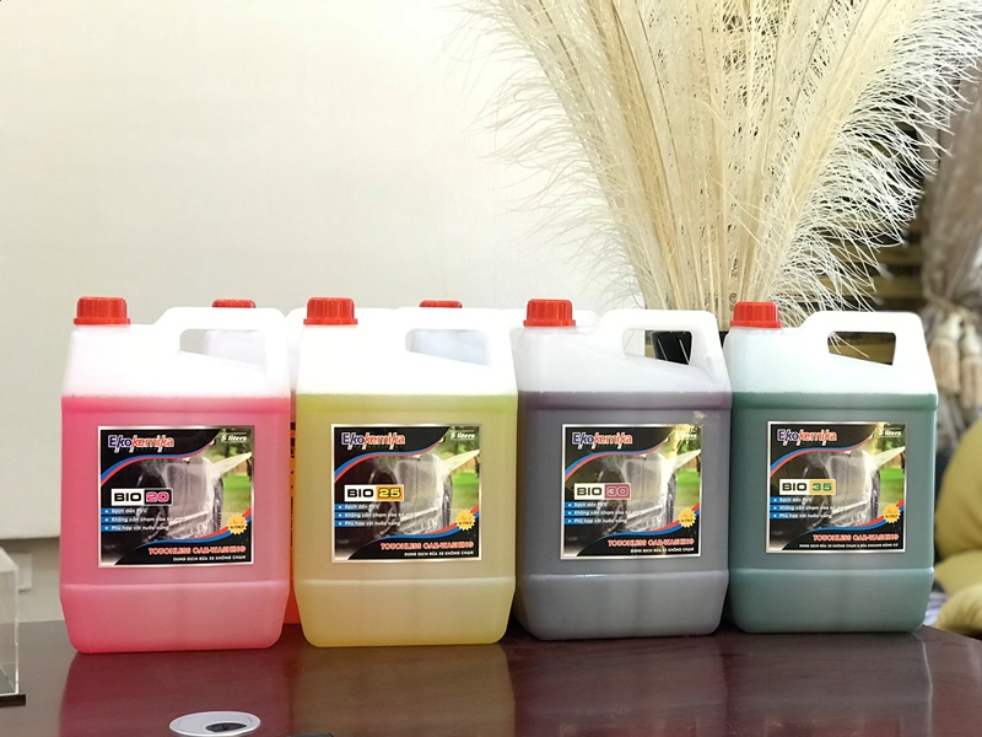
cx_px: 491
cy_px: 368
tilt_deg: -2.7
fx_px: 1617
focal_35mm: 57
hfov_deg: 33.8
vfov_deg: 25.7
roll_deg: -1.4
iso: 400
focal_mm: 6.6
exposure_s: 1/50
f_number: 2.8
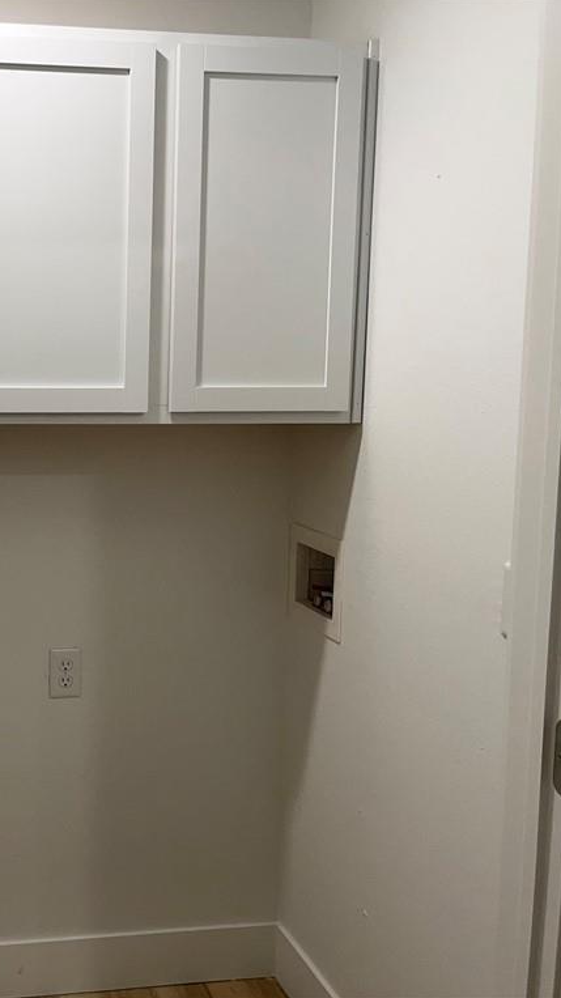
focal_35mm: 38
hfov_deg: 28.9
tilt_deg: -9.9
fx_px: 1005
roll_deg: +0.2
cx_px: -21
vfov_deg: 52.8
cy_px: 497
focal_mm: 5.1
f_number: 1.6
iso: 80
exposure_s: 1/120
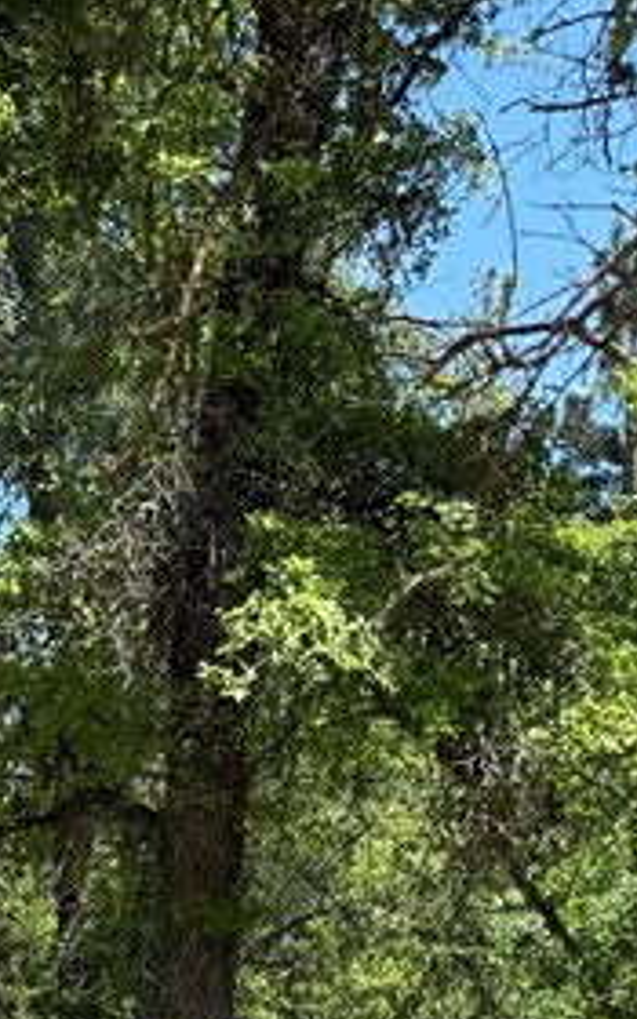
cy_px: 1307
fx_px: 2583
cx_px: -262
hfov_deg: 13.4
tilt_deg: -4.2
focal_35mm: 93
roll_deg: -0.7
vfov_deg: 20.5
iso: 80
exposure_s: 1/1653
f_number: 1.78
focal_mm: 6.76
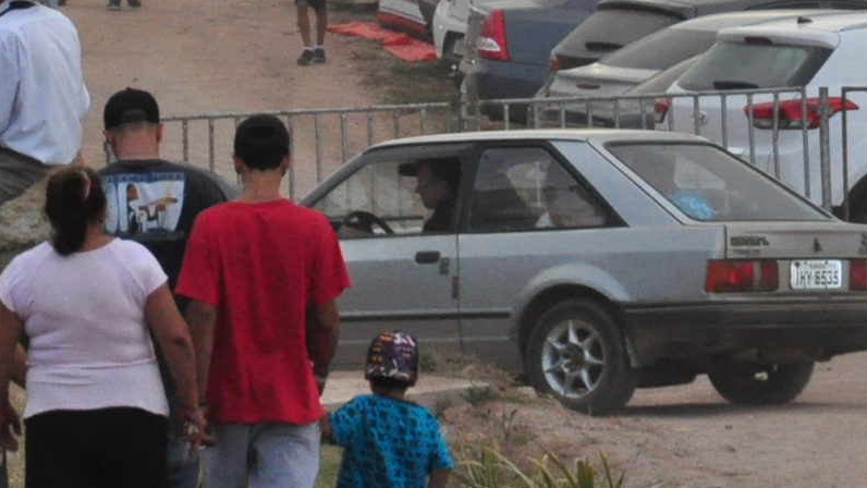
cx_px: 106
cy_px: -235
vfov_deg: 2.3
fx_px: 12179
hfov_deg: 4.1
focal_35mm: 530
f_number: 22
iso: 1600
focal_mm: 105
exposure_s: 1/200
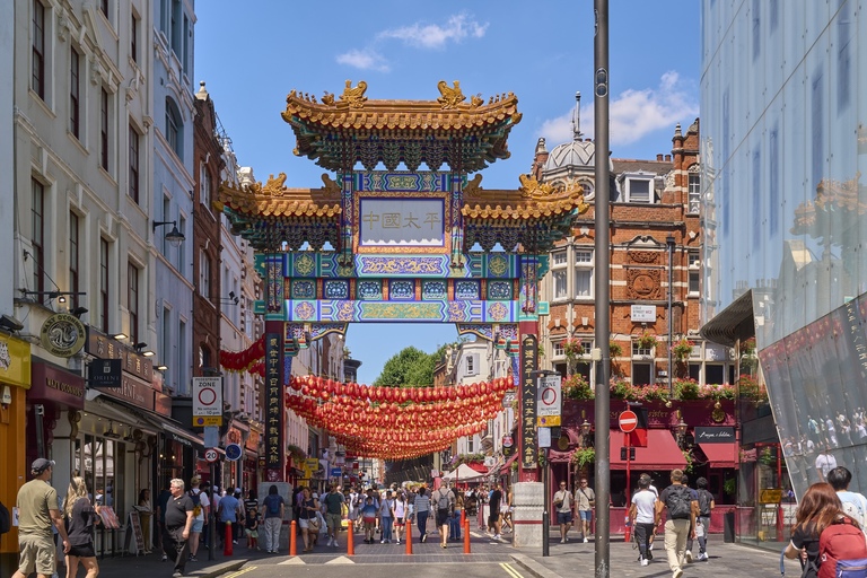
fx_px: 1036
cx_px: 434
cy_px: 289
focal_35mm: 43
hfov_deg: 45.4
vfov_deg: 31.2
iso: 400
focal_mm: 43
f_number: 13
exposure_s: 1/100
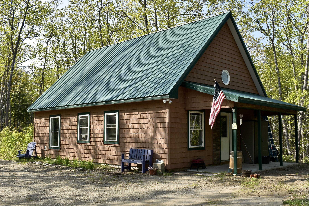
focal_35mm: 39
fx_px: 331
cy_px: 109
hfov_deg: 50.0
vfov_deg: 34.6
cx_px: 166
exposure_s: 1/200
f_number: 7.1
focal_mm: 23
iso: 100
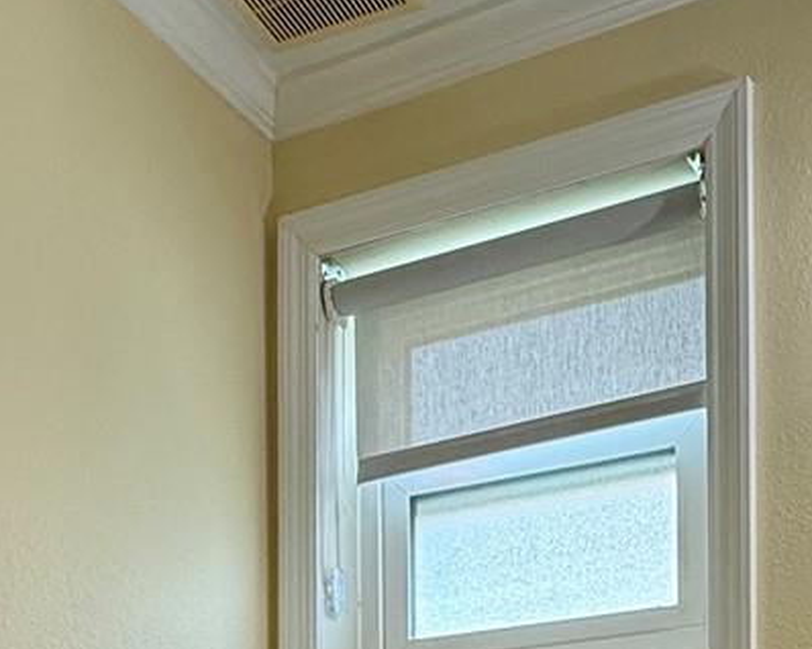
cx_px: 586
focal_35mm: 55
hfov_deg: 33.6
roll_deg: -0.8
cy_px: 1006
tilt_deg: -1.1
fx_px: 1321
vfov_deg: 22.2
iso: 160
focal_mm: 2.22
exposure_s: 1/120
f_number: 2.2
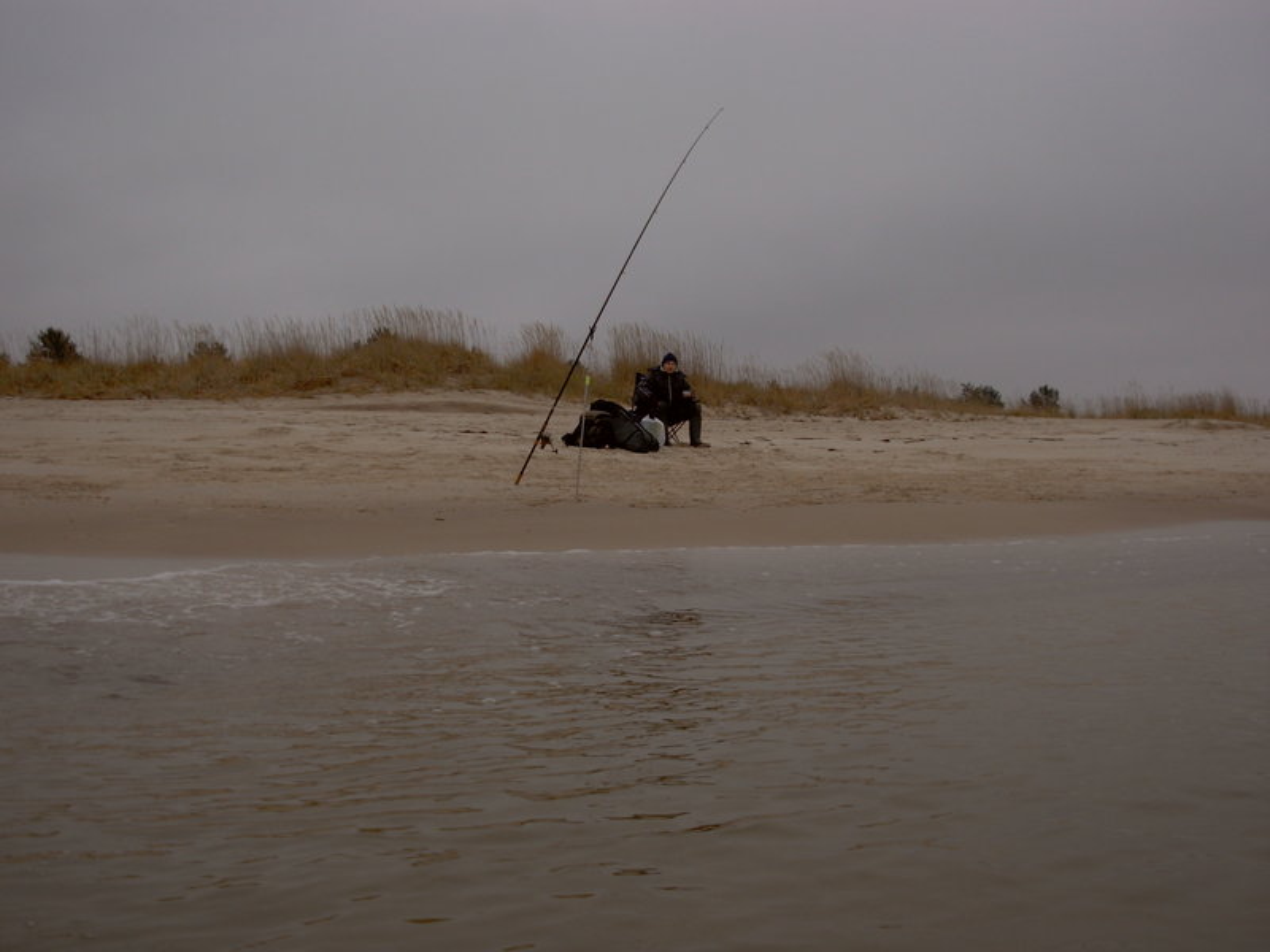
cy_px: 476
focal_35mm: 38
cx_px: 635
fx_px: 1394
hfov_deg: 49.0
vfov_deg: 37.7
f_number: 2.9
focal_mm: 6.3
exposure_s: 1/215
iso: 50
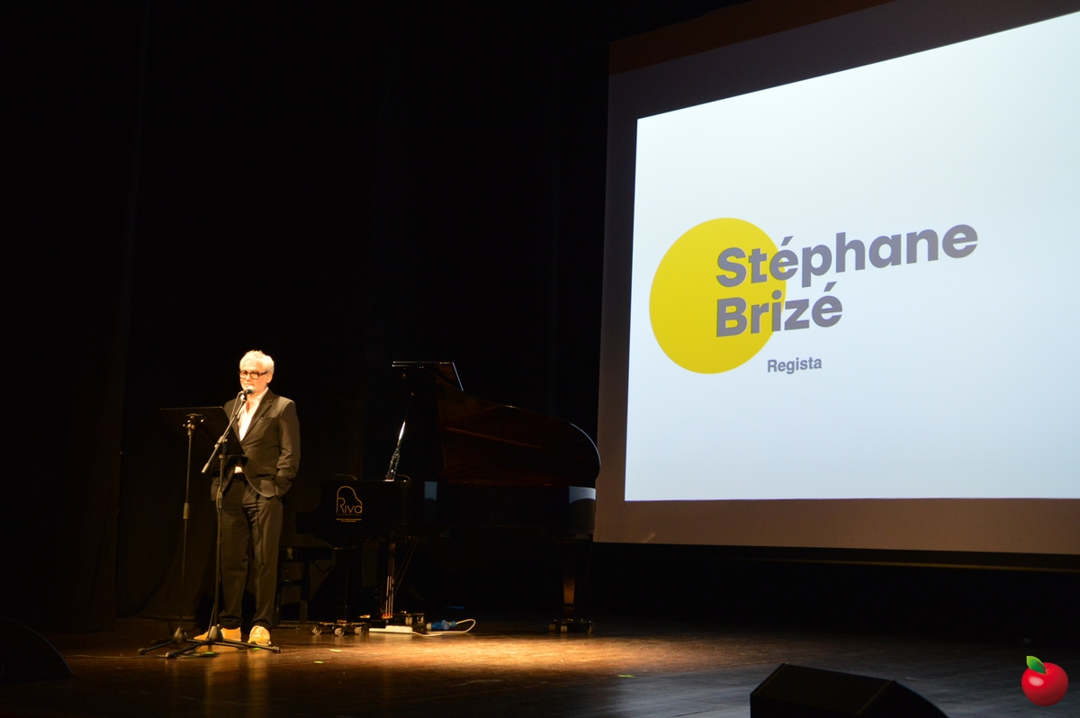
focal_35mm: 44
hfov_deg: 45.0
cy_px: 359
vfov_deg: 30.8
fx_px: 1304
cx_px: 540
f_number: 3.8
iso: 1000
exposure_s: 1/15
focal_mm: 29
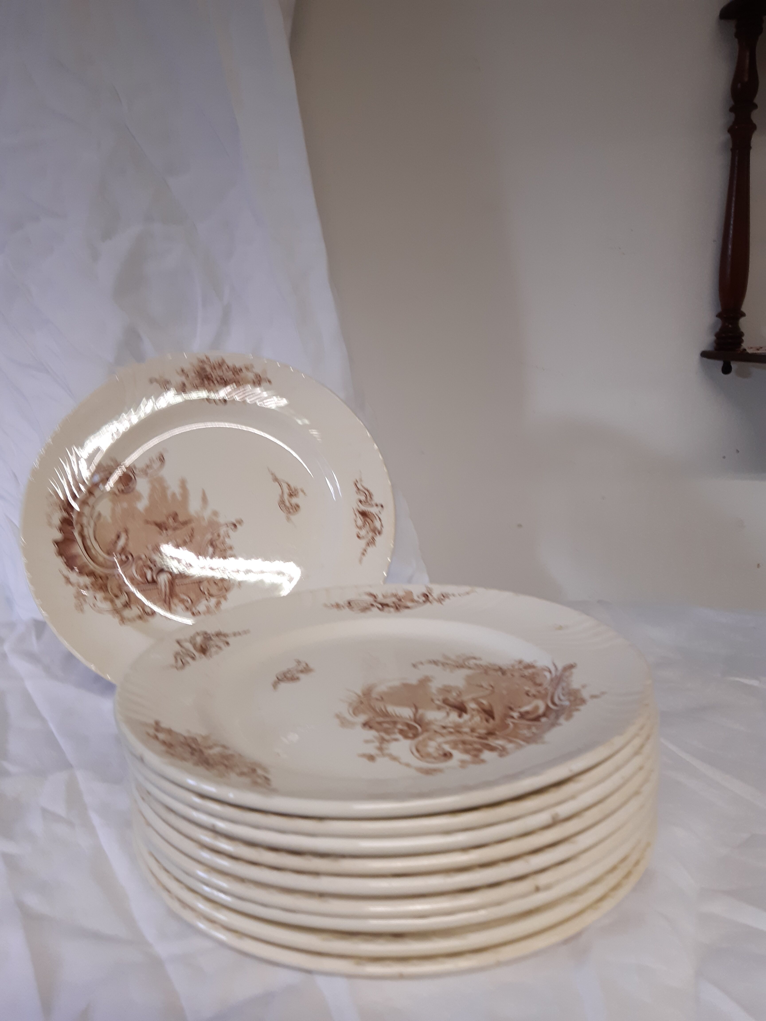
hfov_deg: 53.1
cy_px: 510
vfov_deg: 67.3
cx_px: 383
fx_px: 767
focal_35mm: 26
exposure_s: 1/50
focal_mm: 3.92
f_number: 1.7
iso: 100
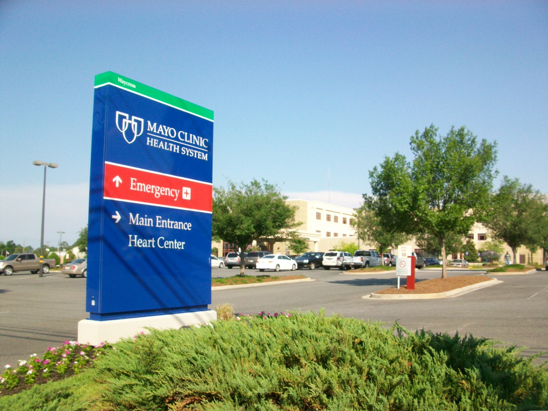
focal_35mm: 32
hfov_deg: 56.8
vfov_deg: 44.2
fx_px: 507
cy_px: 206
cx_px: 274
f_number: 5.5
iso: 64
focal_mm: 5.7
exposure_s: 1/250
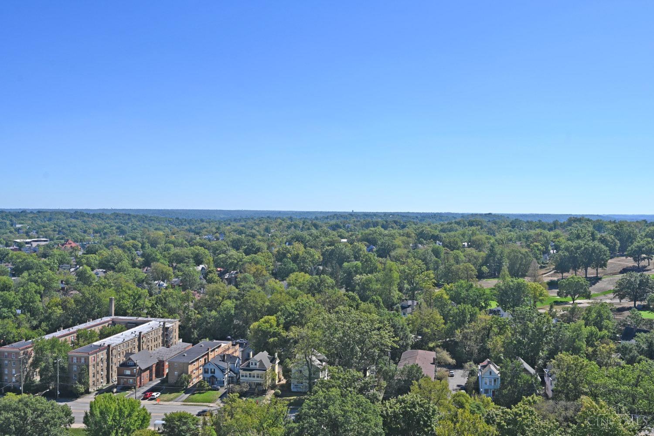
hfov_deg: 61.9
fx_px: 545
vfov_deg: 43.6
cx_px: 327
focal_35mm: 30
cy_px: 218
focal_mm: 30
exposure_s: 1/400
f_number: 7.1
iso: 100
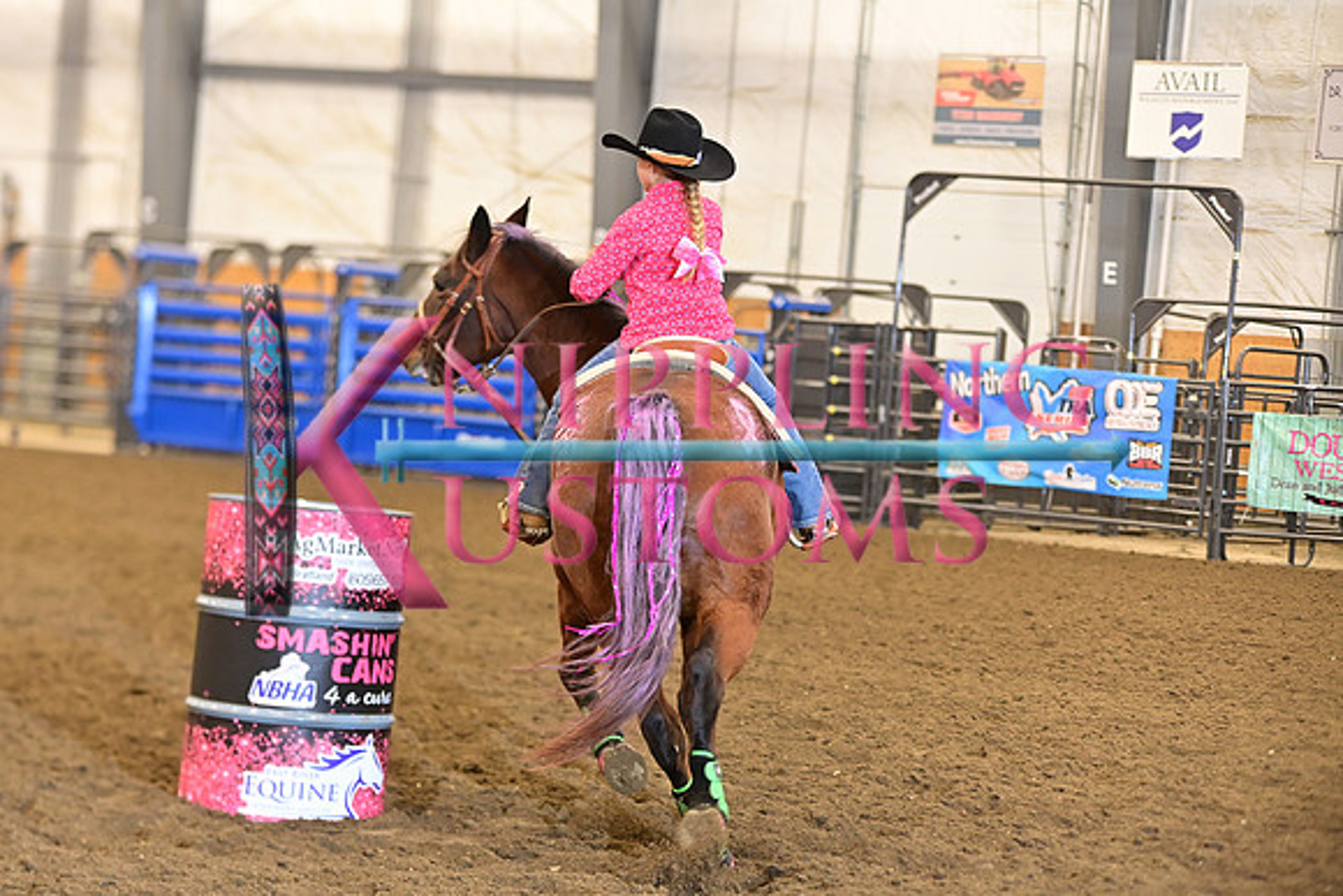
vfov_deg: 12.2
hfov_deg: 18.3
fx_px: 4179
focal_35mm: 112
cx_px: 672
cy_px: 448
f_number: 3.5
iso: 2500
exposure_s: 1/250
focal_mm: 112
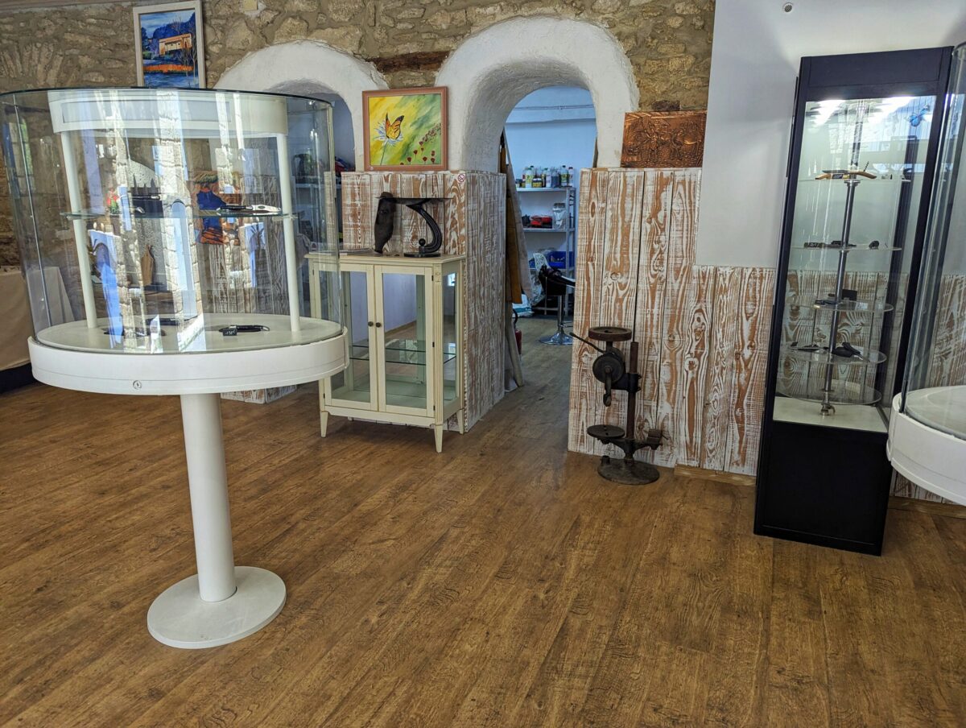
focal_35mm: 24
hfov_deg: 71.5
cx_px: 483
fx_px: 671
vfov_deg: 57.0
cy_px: 364
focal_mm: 6.81
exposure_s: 1/394
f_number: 1.85
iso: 187
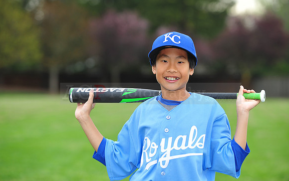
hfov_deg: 12.4
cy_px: 89
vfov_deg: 7.8
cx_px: 144
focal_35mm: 169
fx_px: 1331
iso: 400
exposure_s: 1/400
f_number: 5
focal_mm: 165
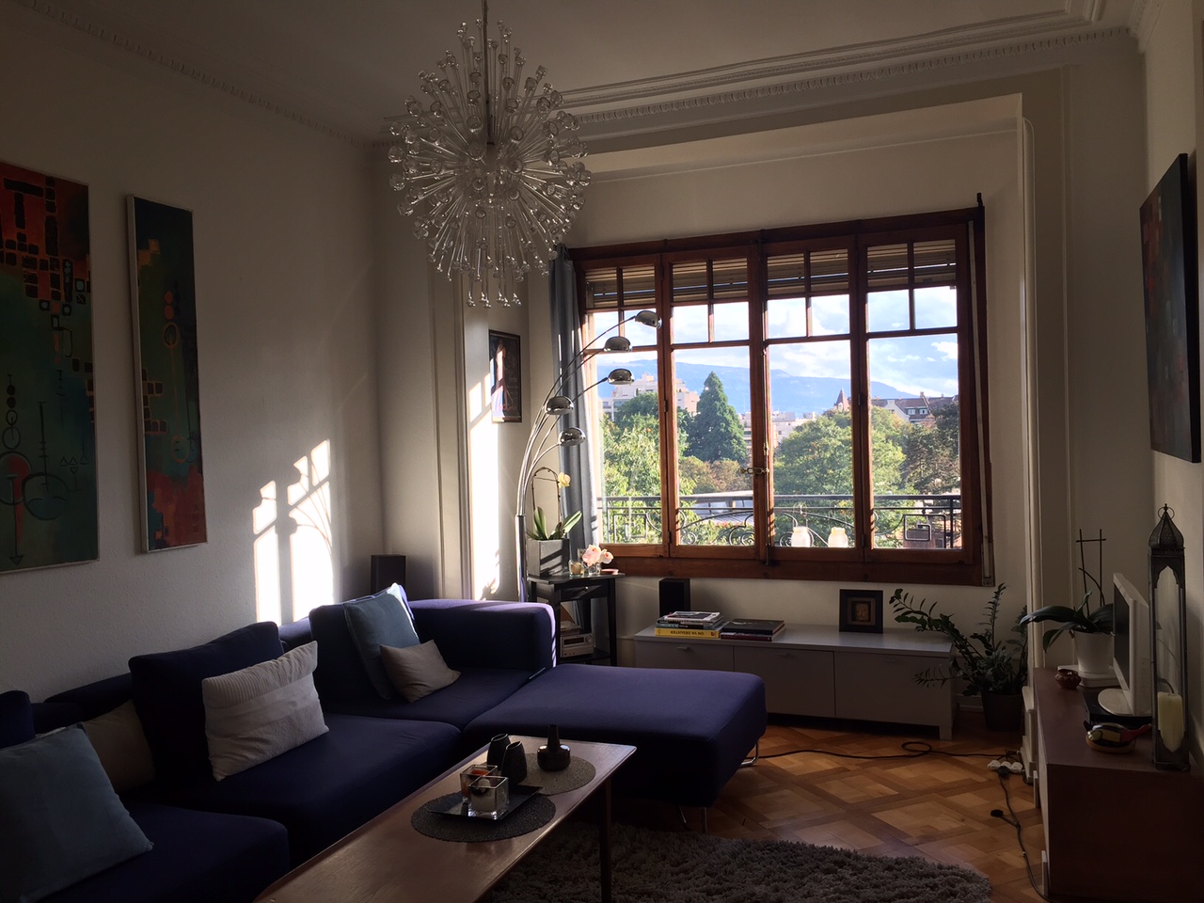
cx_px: 602
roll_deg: +2.5
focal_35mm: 29
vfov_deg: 48.2
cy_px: 452
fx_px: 1009
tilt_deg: -1.6
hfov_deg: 61.7
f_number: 2.2
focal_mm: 4.15
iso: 32
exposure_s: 1/124
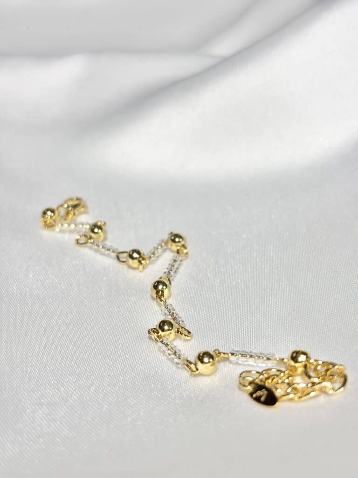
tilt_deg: -26.0
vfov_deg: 36.8
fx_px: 717
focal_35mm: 52
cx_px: 179
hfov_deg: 28.0
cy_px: 239
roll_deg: +6.2
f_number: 1.6
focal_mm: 5.96
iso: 32
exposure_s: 1/416
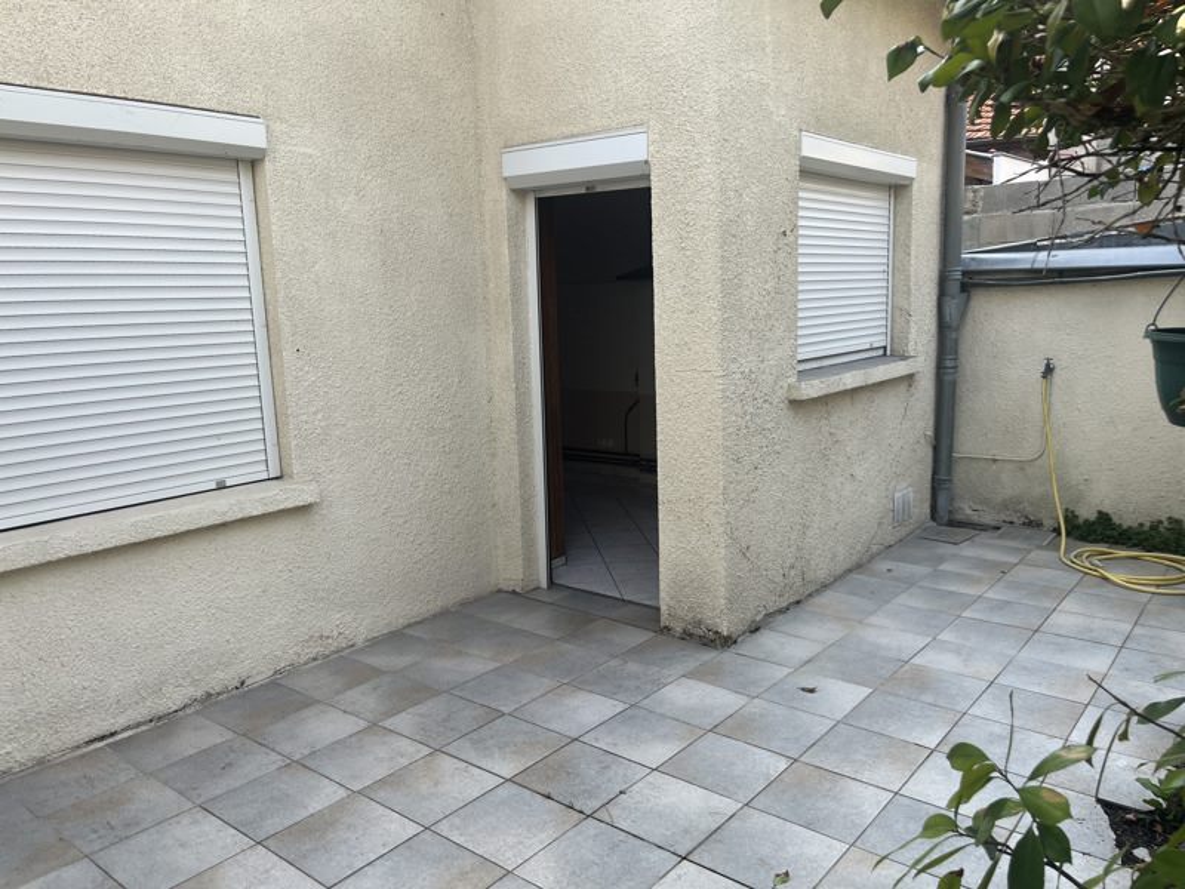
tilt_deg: -9.5
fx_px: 890
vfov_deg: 53.1
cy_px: 444
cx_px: 592
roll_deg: +2.7
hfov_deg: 67.3
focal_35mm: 26
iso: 50
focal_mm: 5.1
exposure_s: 1/710
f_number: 1.6
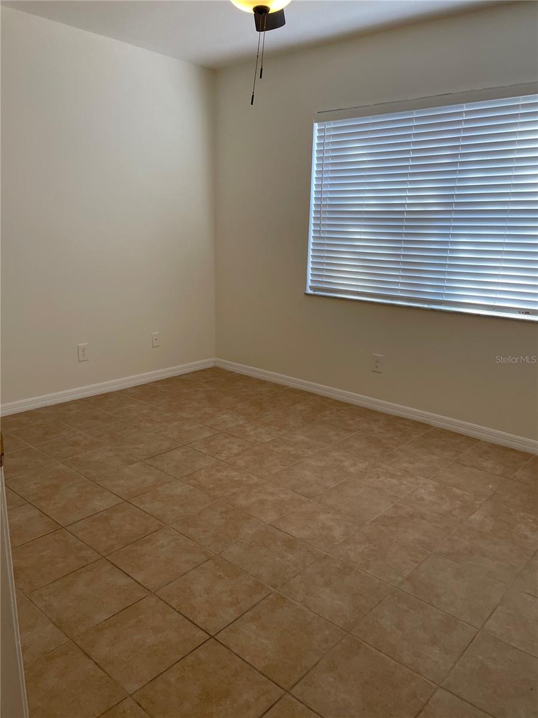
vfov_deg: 67.3
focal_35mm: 26
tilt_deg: -12.4
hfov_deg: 53.1
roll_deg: -1.8
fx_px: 539
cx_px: 269
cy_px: 359
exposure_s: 1/120
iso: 100
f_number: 1.6
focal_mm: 4.2
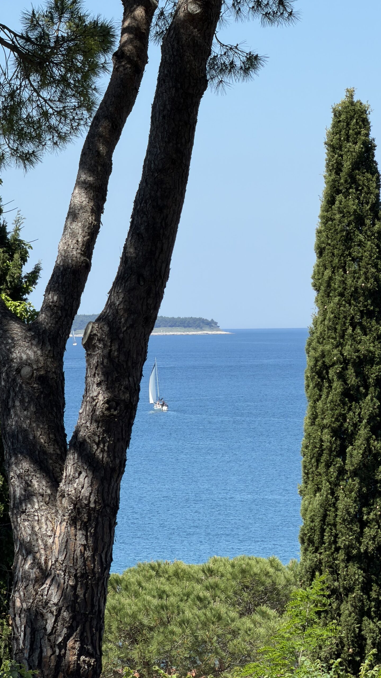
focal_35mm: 219
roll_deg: +0.7
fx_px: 3933
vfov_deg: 9.8
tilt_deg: -0.6
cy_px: 338
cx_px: 250
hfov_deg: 5.5
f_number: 2.8
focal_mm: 16.89
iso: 20
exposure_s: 1/631
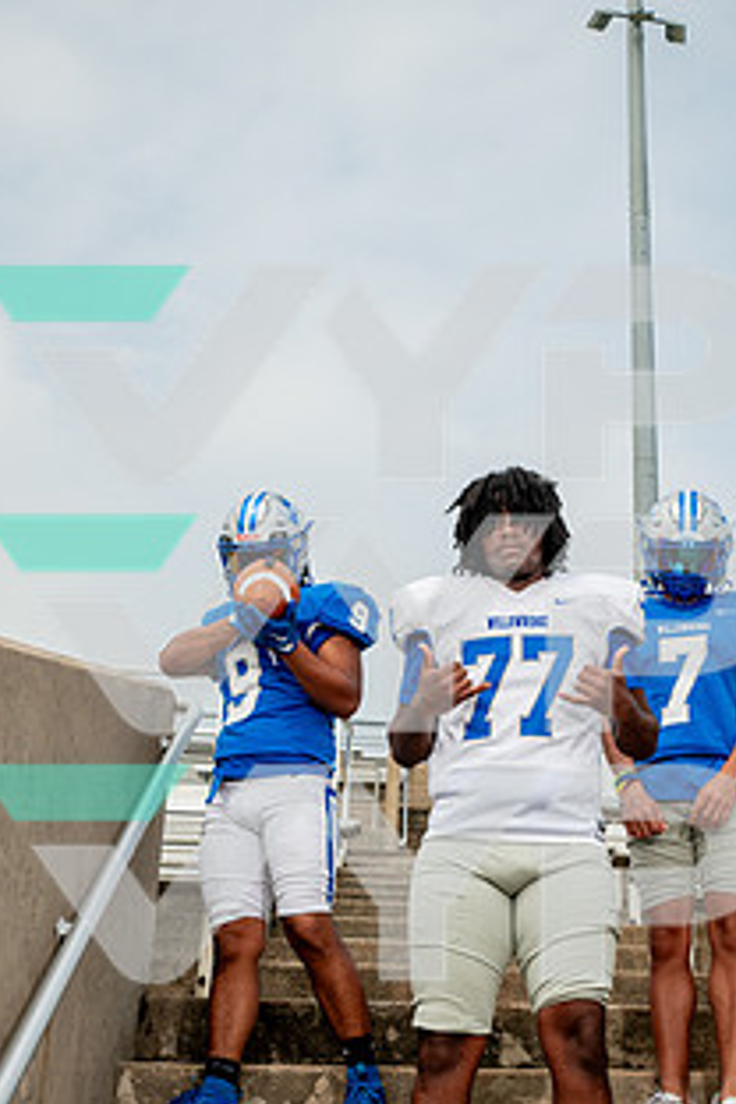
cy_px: 626
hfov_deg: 27.3
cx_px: 506
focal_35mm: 49
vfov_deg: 40.3
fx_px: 1503
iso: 125
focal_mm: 34
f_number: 7.1
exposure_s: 1/400
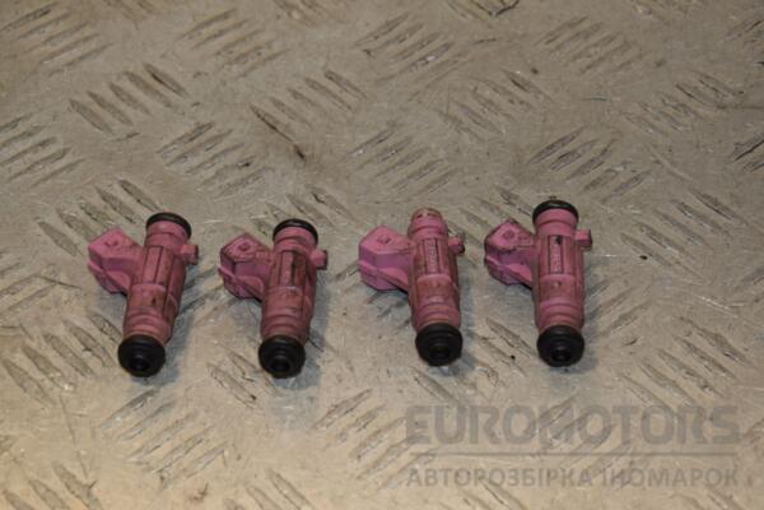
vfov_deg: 11.4
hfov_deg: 17.1
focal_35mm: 120
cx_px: 382
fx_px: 2546
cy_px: 255
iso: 800
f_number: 8
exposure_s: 1/200
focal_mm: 80
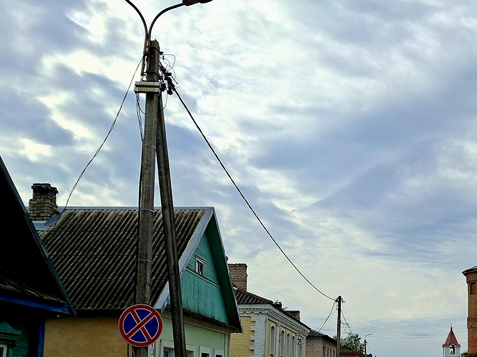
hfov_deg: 36.9
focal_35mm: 50
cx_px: 381
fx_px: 689
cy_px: 291
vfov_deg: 28.4
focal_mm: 5.54
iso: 40
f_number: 1.8
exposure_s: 1/3333
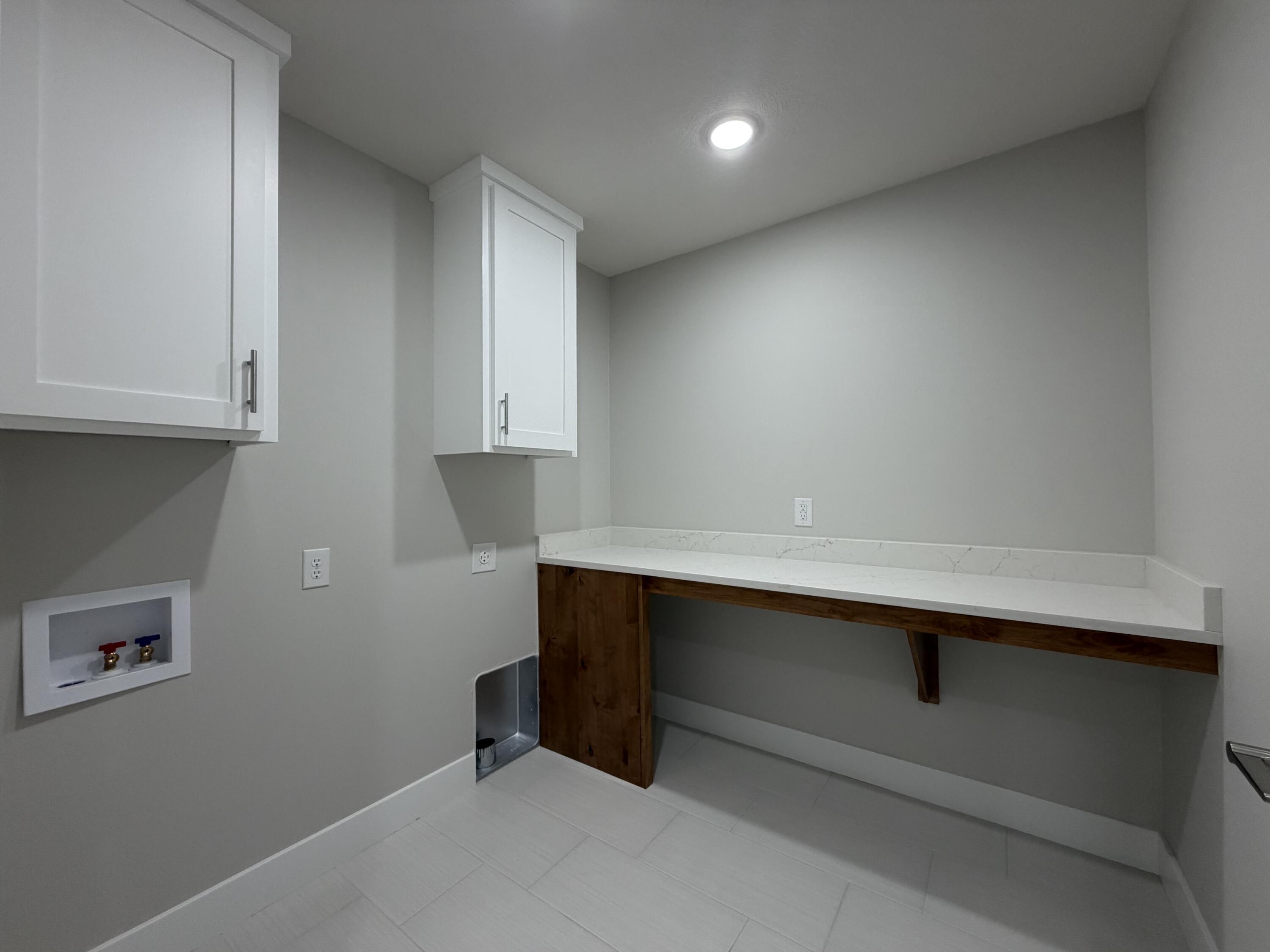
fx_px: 514
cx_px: 635
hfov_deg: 102.1
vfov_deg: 85.7
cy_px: 476
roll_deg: +0.9
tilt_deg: +0.6
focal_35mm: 14
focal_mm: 2.22
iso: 200
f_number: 2.2
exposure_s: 1/120
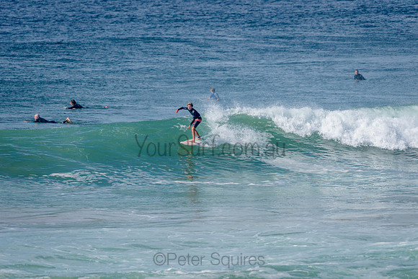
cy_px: 140
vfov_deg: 3.5
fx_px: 4529
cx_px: 209
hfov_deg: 5.3
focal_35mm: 390
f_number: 5.6
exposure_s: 1/2000
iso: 220
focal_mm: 390
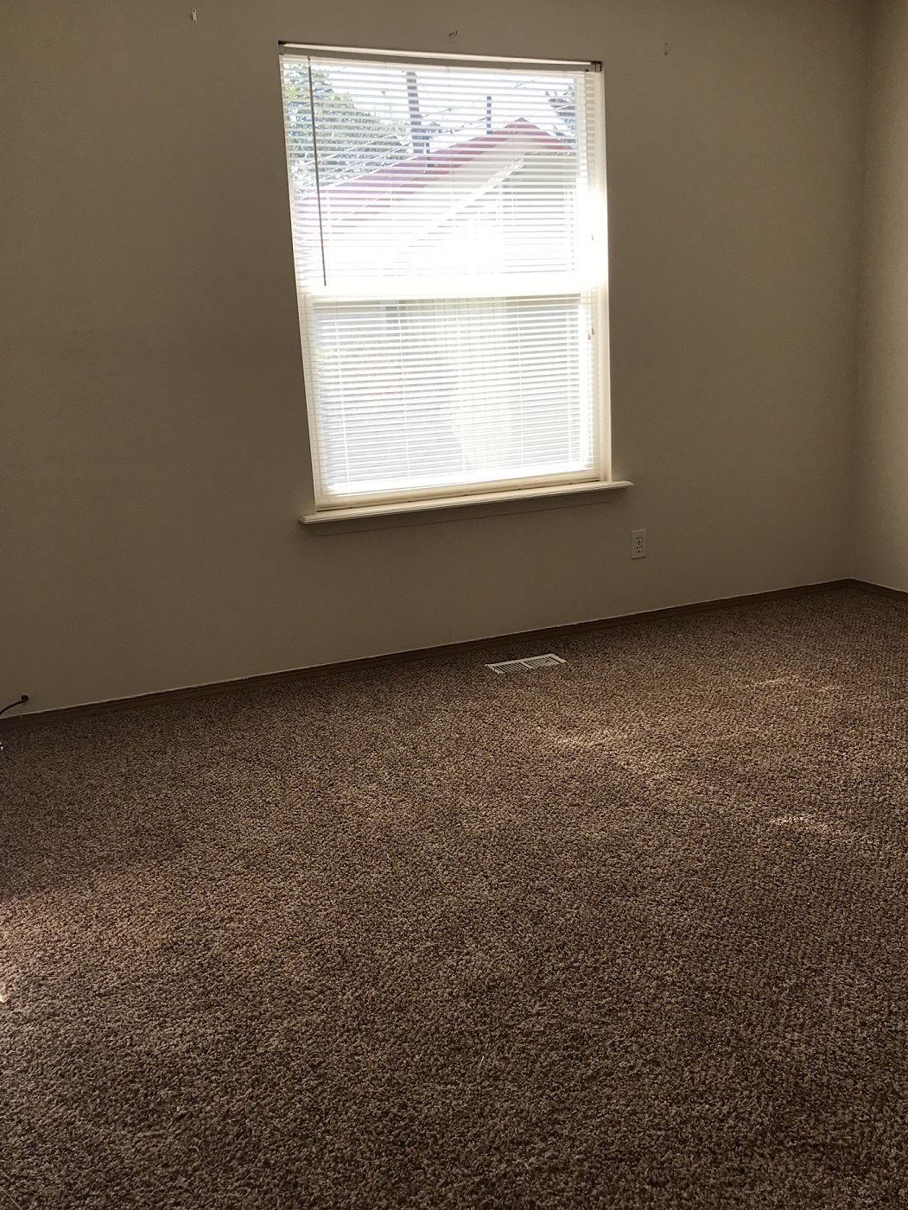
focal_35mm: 34
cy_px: 629
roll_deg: +2.5
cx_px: 494
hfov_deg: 41.8
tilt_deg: -12.4
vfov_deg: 53.9
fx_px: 1189
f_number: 1.8
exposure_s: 1/394
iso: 20
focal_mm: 3.99
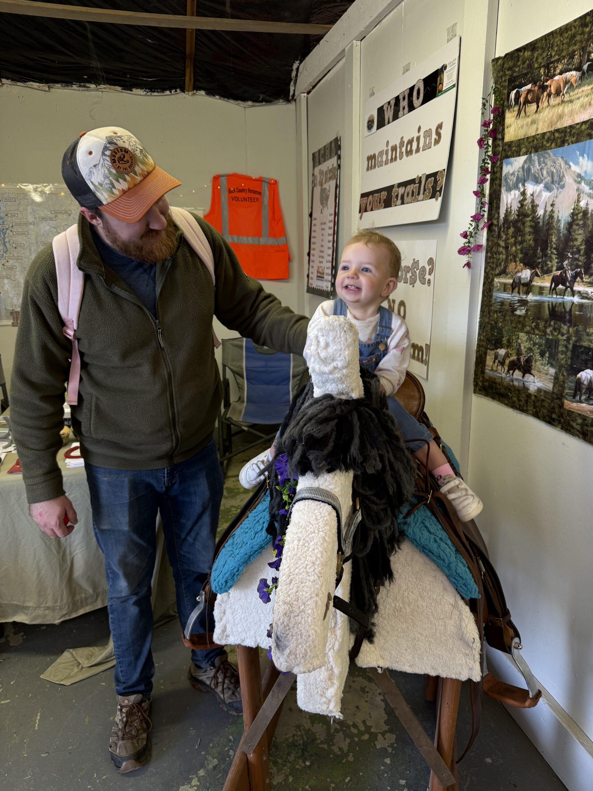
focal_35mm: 24
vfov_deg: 71.6
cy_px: 396
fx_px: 548
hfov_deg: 56.8
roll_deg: +0.6
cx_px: 296
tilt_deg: -12.8
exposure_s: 1/60
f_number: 1.78
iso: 125
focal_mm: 6.76
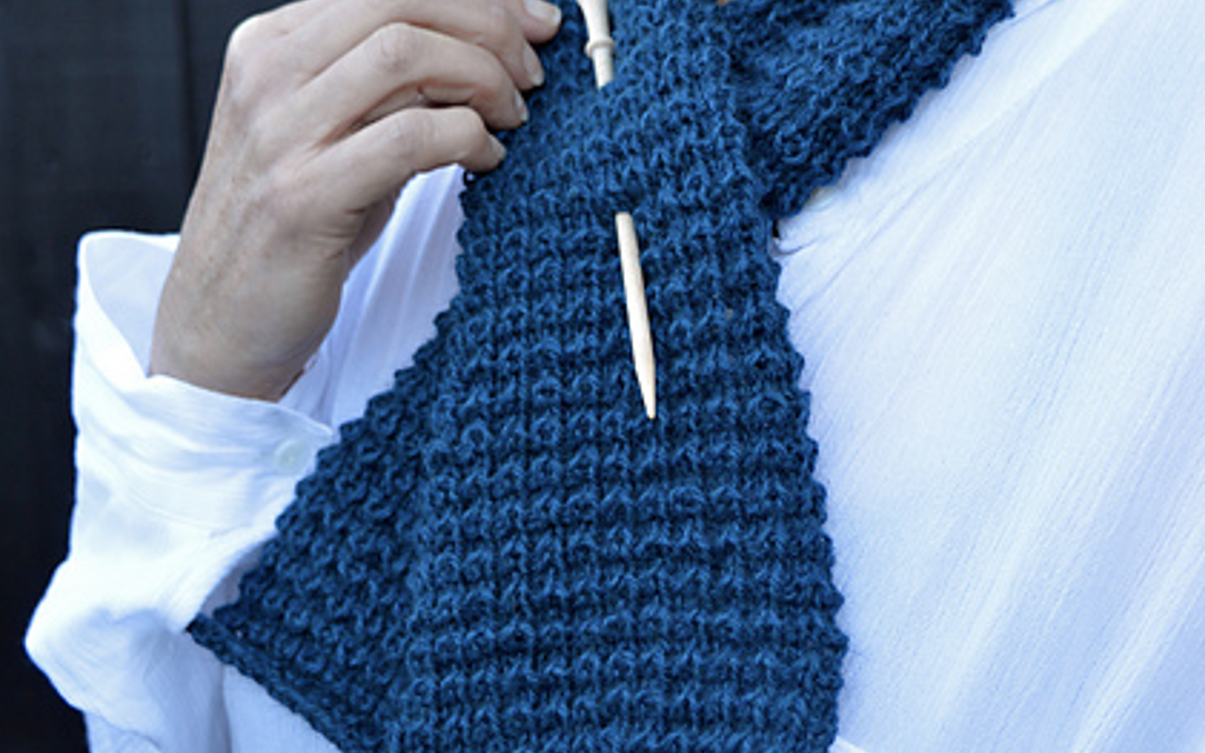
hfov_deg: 26.2
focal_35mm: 79
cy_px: 301
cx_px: 601
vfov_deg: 16.5
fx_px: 2594
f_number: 5.6
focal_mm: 34
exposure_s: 1/125
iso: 400
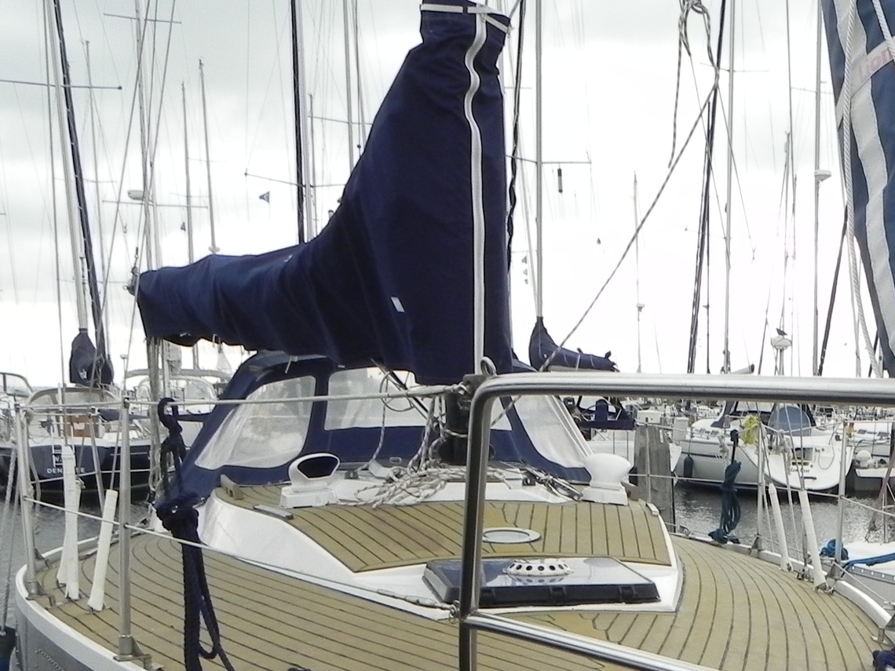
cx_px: 868
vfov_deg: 24.2
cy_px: 713
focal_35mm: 57
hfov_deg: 31.6
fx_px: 1474
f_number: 5.6
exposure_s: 1/245
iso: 160
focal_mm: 4.6
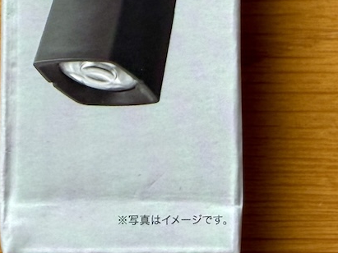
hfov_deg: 25.6
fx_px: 742
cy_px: -88
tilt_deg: -84.7
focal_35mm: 76
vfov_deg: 17.9
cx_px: 142
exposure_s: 1/99
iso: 40
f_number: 2.2
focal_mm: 2.22
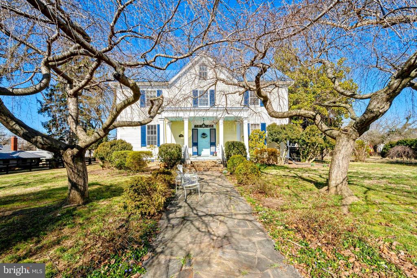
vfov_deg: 77.3
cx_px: 208
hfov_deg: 100.4
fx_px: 174
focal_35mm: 15
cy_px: 139
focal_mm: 10
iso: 200
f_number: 7.1
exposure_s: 1/500
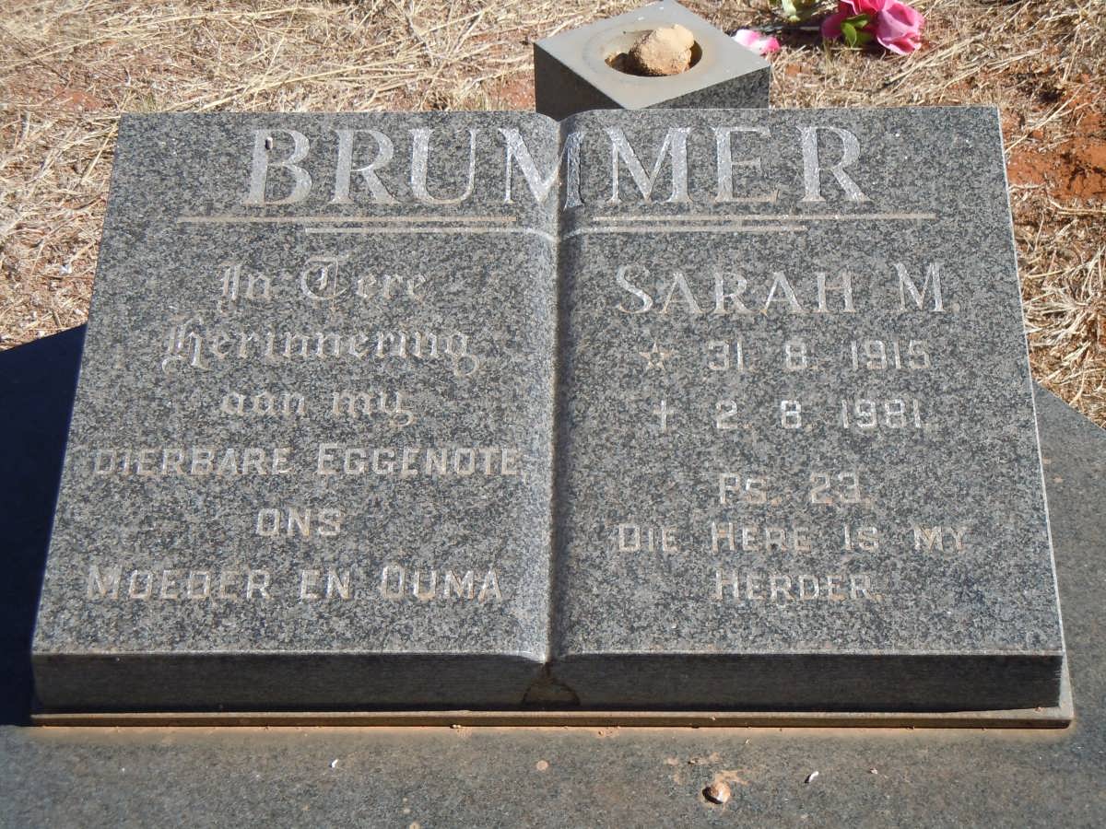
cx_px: 553
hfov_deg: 25.3
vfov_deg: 19.1
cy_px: 414
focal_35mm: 77
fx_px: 2460
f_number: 8.6
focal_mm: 13.9
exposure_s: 1/250
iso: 200
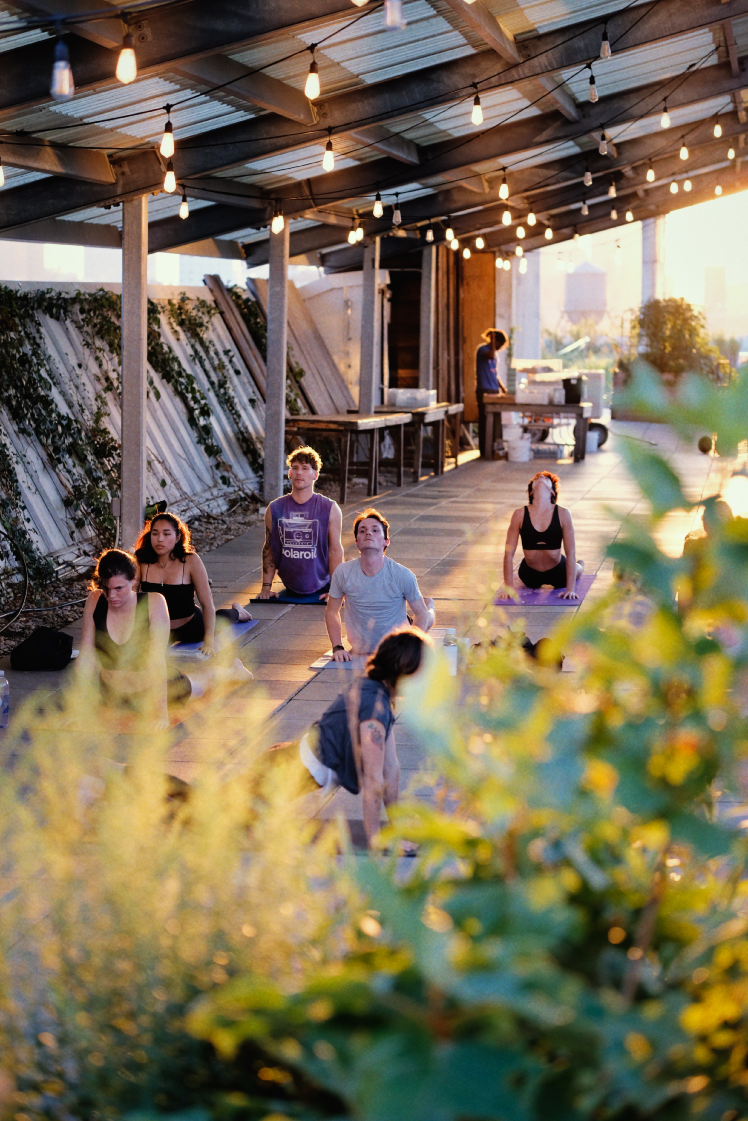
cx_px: 374
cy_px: 560
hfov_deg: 16.3
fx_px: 2618
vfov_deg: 24.2
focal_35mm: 84
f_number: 1.8
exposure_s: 1/420
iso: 400
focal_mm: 56
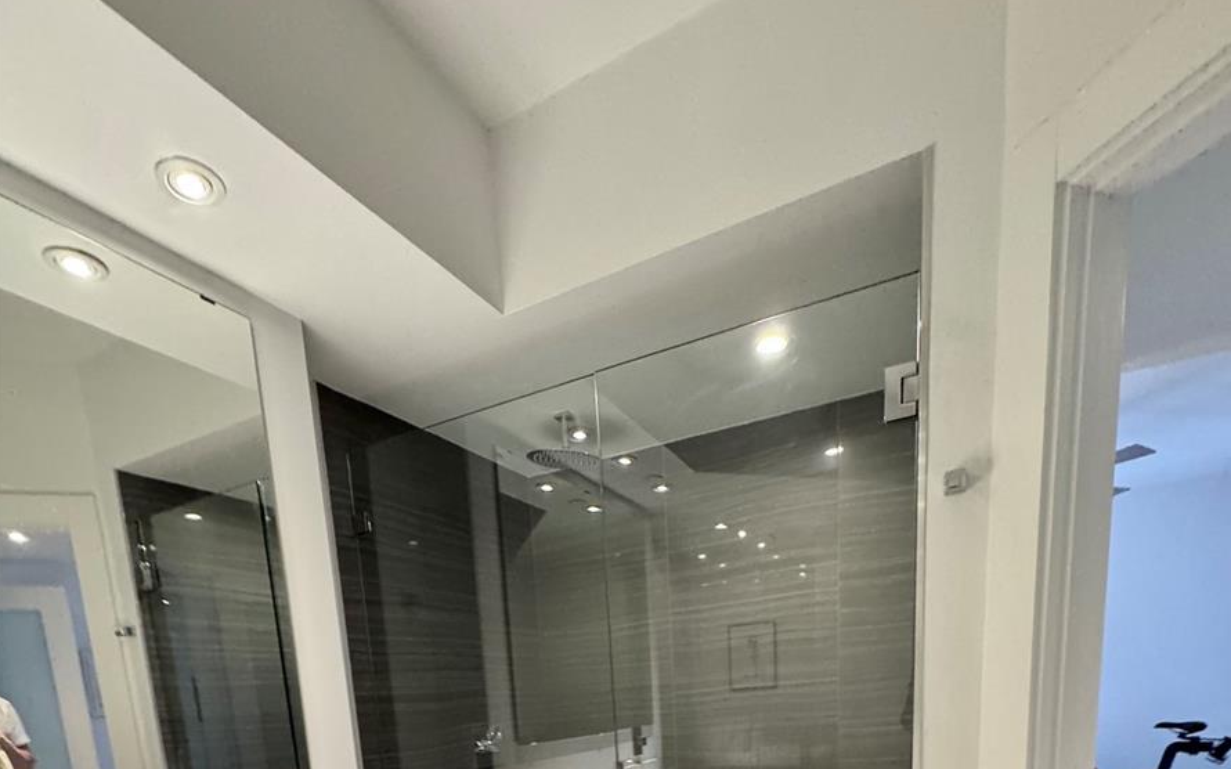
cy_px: 813
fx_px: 671
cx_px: 614
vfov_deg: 46.7
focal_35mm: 20
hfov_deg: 85.1
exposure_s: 1/60
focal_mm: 2.22
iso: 500
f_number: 2.2
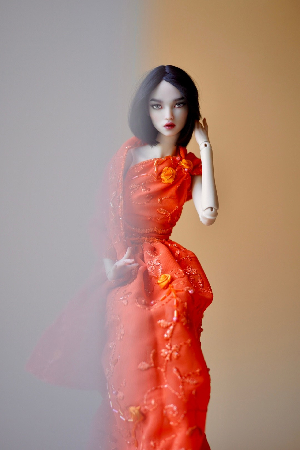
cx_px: 150
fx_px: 937
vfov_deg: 27.0
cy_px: 225
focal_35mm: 75
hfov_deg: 18.2
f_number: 2.8
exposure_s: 1/30
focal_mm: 50
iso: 100
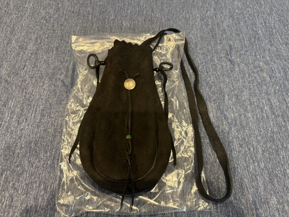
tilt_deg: -62.5
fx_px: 200
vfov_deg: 56.8
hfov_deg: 71.6
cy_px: 108
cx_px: 144
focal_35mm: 24
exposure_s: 1/33
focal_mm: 6.76
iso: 640
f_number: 1.78
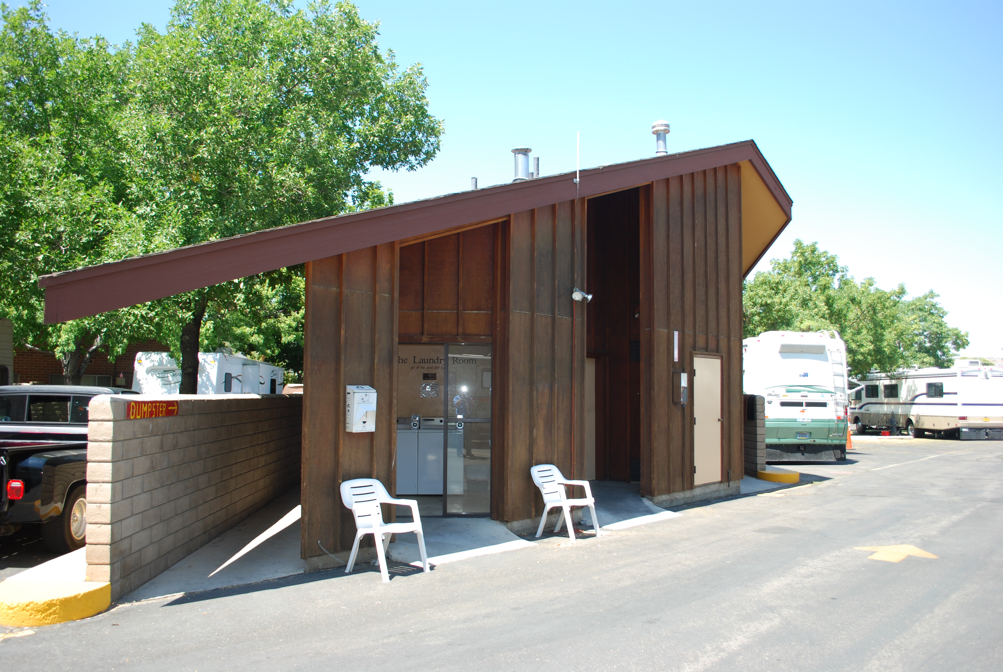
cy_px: 336
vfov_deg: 48.0
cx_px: 502
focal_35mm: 27
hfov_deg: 67.3
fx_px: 753
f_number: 4
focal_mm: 18
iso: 100
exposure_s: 1/200
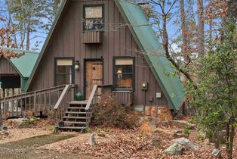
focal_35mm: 51
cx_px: 94
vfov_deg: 26.5
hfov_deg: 38.7
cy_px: 66
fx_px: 336
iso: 250
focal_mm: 32
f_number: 8
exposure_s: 1/250
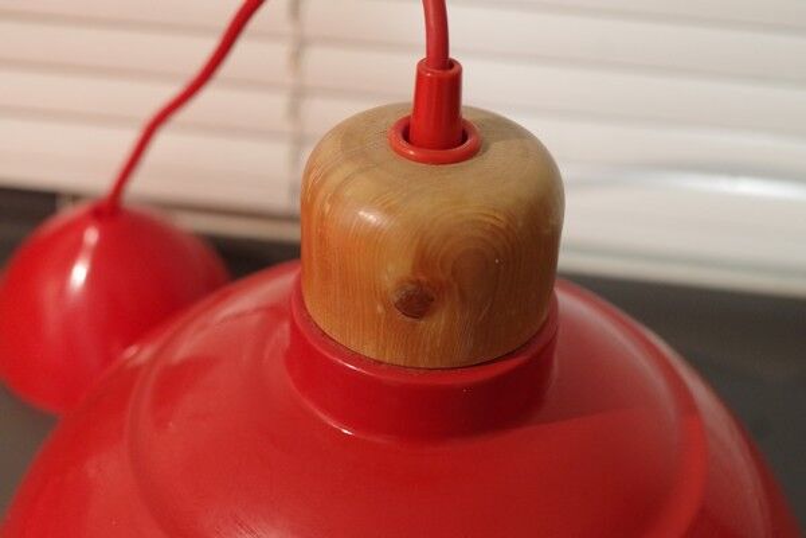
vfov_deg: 25.8
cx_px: 403
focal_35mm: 52
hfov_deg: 37.9
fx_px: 1175
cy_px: 269
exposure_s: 1/20
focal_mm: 35
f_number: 3.5
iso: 3200
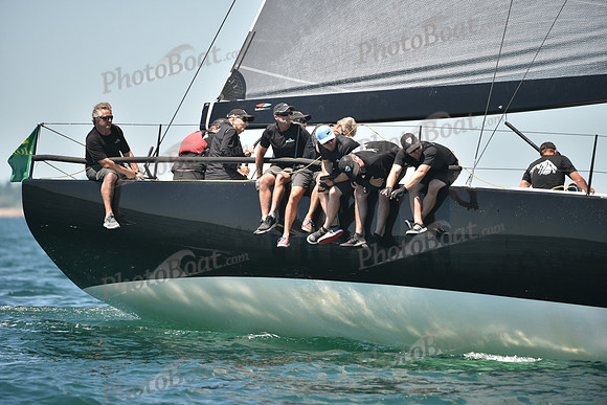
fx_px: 6746
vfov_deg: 3.4
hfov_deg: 5.2
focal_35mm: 400
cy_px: 202
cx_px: 304
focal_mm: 400
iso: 250
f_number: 4
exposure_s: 1/1250
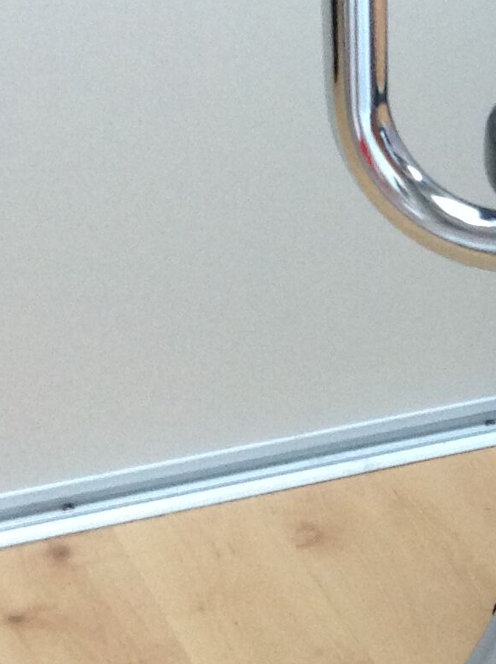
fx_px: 2222
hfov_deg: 12.1
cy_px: 176
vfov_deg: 16.9
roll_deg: -3.4
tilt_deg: -22.3
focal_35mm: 116
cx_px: 783
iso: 160
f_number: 2.4
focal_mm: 4.28
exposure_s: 1/15
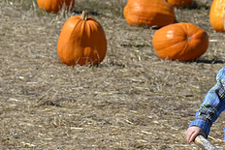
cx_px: 258
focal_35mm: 374
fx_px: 2339
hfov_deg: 5.5
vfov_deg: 3.7
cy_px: 142
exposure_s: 1/250
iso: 100
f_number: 8
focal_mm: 100
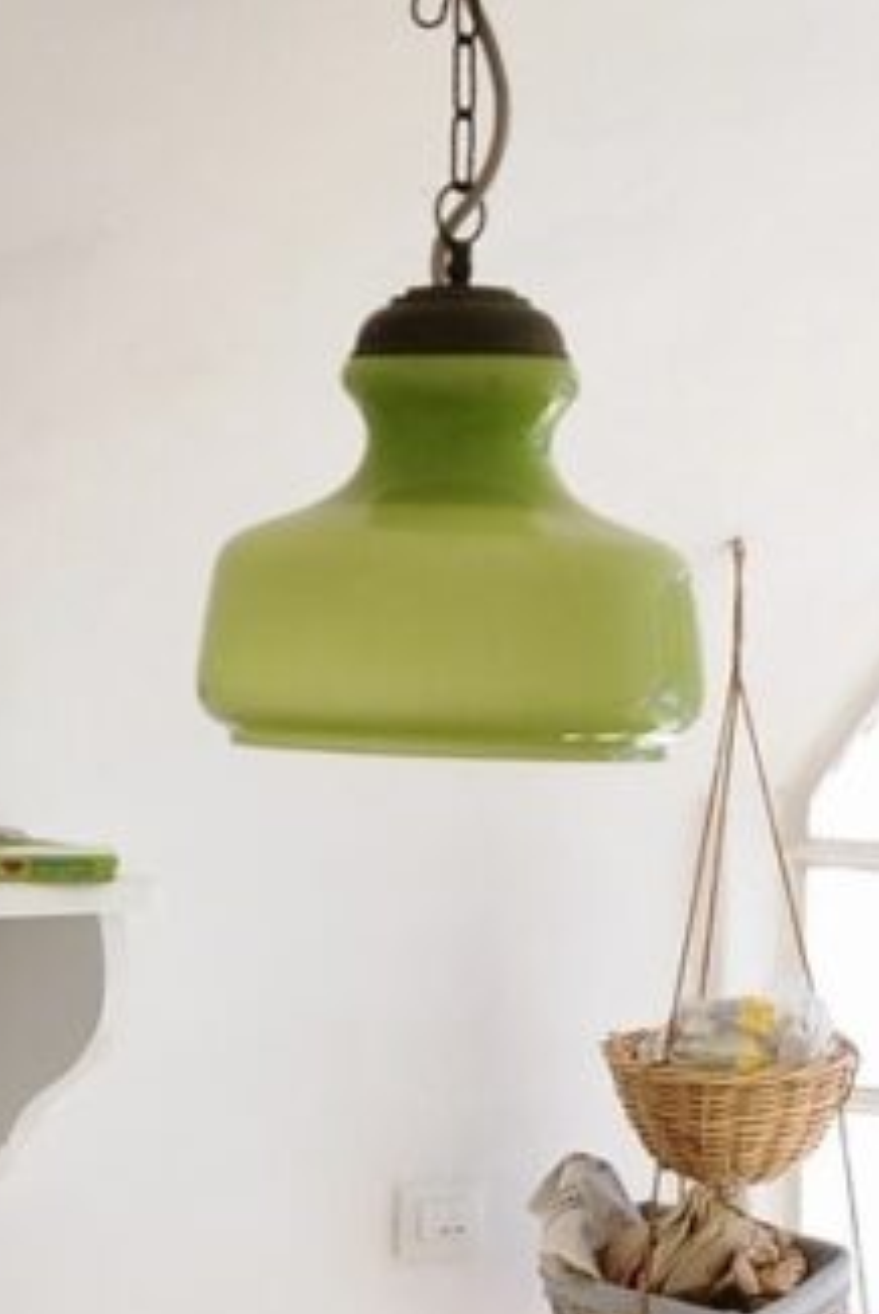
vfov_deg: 15.4
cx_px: 710
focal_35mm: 127
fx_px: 4641
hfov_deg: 10.8
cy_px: 1659
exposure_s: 1/200
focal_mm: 18
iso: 320
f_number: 4.5
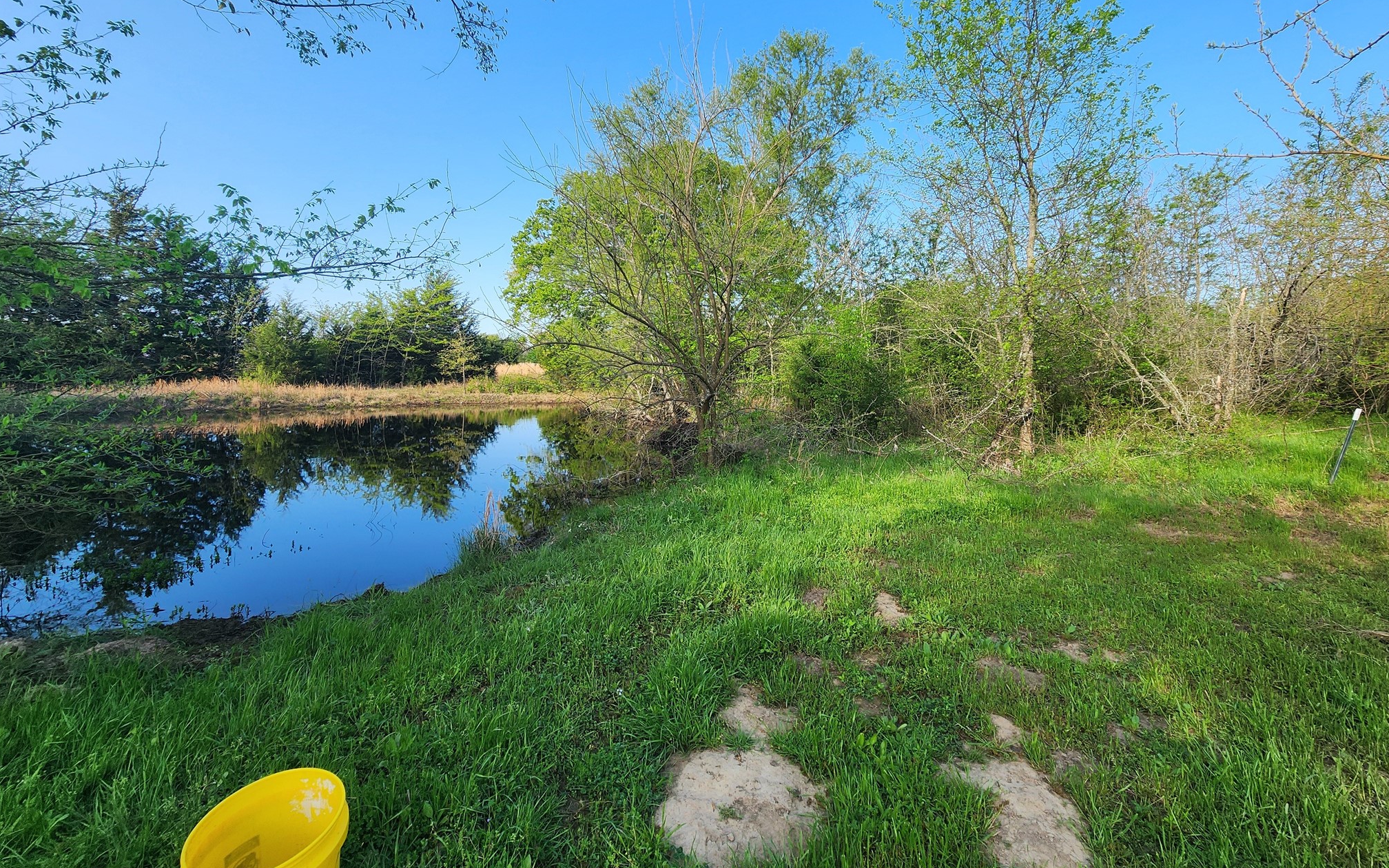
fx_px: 530
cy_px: 380
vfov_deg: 78.3
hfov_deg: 105.3
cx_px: 695
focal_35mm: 14
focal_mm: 2.2
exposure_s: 1/699
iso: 50
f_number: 2.2
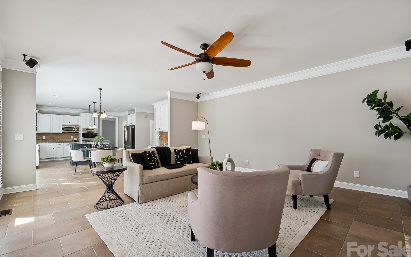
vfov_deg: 74.6
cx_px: 198
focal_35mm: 15
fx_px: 168
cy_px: 139
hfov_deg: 101.4
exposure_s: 1/15
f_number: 7.1
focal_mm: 14
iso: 160
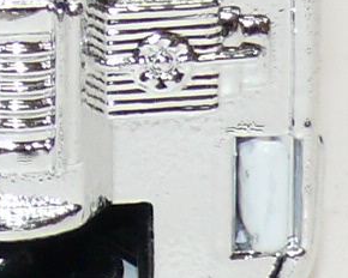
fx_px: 5665
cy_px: 12
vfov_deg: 2.8
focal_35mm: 550
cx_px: -396
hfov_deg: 3.5
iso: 100
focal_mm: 13.3
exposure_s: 1/30
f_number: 4
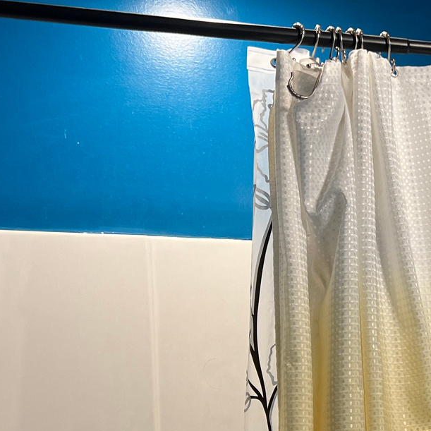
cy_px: 418
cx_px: 504
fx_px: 1085
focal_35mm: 77
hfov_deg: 21.1
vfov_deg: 21.8
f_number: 1.5
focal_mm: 5.7
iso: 80
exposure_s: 1/60
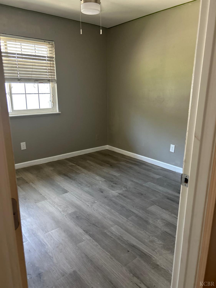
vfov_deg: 67.3
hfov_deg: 53.1
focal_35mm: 26
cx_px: 108
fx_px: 216
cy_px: 144
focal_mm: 5.7
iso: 320
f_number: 1.5
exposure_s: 1/60
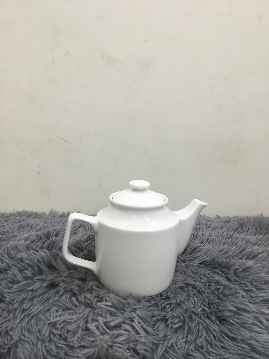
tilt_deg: -12.9
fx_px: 321
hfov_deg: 45.4
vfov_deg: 58.4
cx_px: 134
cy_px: 180
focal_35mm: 31
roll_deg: -1.6
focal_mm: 3.3
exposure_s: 1/33
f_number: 2.4
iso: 80
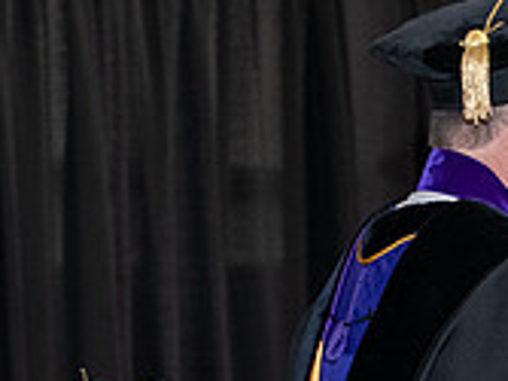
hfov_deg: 8.3
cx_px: 803
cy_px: 364
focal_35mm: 234
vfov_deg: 6.3
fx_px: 3432
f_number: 5
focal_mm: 70
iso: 2500
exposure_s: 1/200
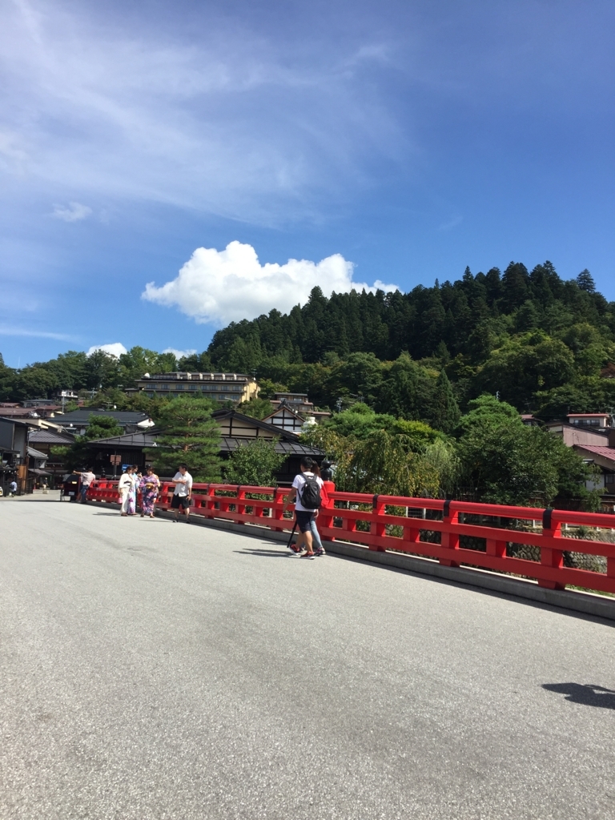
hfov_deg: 48.2
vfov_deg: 61.7
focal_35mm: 29
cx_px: 308
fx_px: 687
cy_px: 410
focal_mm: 4.15
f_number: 2.2
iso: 32
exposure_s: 1/1721
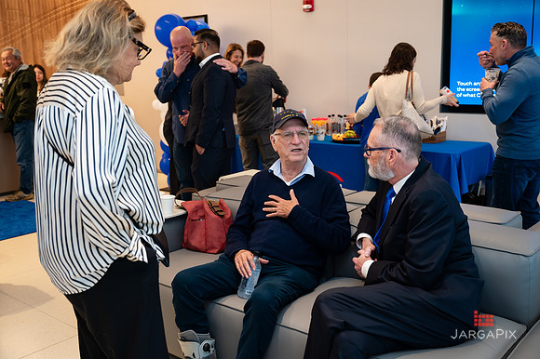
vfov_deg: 35.7
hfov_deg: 51.6
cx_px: 270
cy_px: 180
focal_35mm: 37
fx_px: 559
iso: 500
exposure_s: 1/200
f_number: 3.5
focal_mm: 37
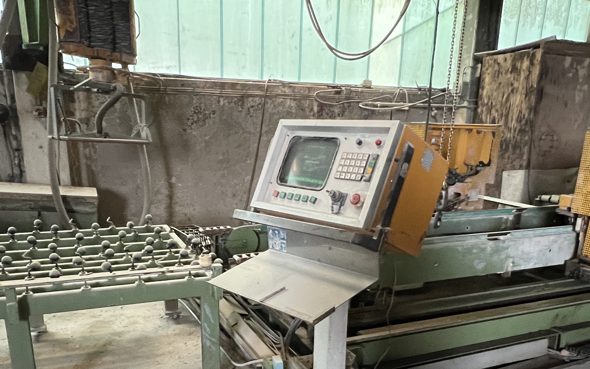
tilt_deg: -18.1
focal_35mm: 30
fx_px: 482
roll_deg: -1.6
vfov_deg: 40.5
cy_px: 284
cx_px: 300
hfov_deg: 62.9
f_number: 1.8
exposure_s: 1/34
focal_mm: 1.57
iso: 800
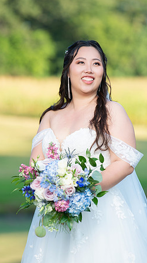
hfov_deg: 5.7
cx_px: 80
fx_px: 1464
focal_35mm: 211
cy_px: 131
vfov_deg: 10.2
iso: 160
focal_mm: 200
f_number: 4
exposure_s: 1/200
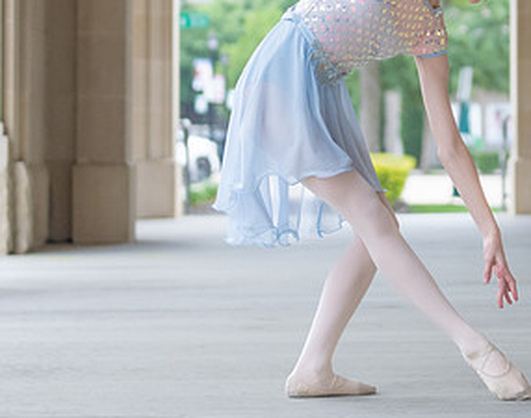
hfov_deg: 11.7
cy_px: 42
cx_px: 384
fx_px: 2592
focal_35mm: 166
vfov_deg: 9.2
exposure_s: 1/320
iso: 800
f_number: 2.8
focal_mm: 70
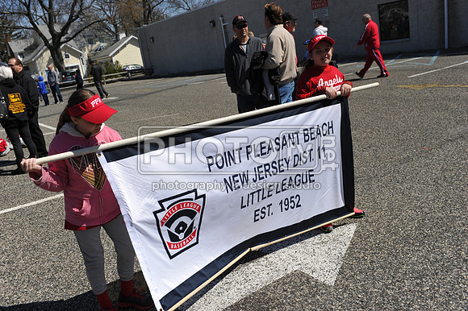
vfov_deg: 38.8
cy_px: 156
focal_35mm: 34
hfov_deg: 55.8
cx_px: 234
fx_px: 442
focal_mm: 34
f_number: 5
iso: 200
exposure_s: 1/1600
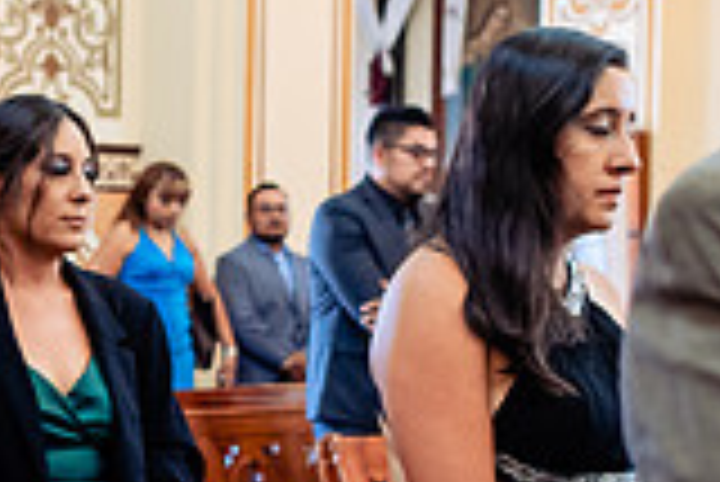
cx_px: 108
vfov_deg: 10.8
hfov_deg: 16.0
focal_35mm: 127
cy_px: 309
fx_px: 2542
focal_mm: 35
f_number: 3.2
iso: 1250
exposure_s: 1/80
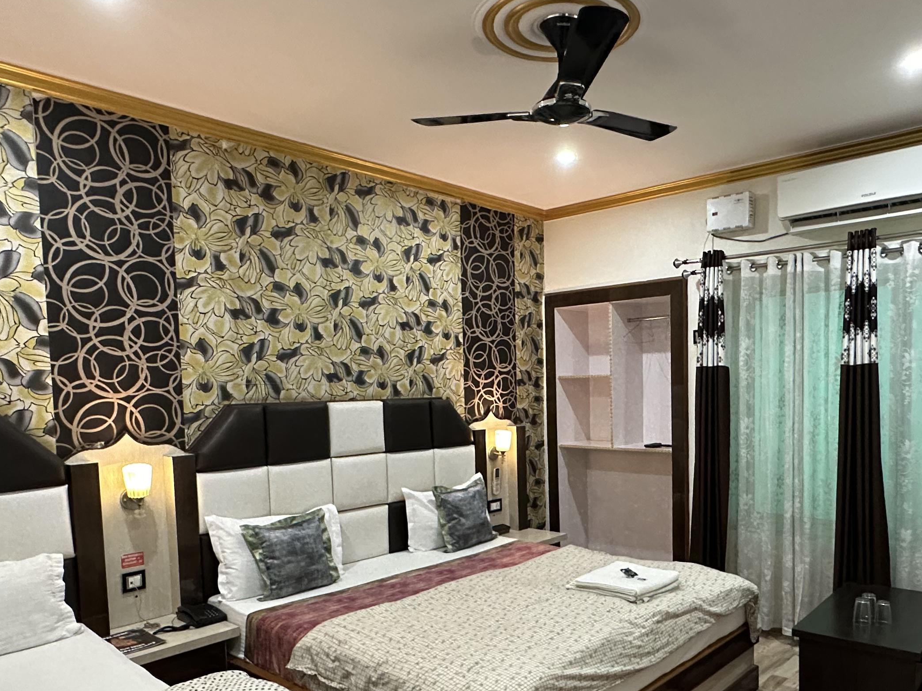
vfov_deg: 50.7
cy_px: 442
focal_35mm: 27
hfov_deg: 65.0
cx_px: 530
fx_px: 719
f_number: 2.2
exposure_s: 1/60
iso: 500
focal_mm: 2.22
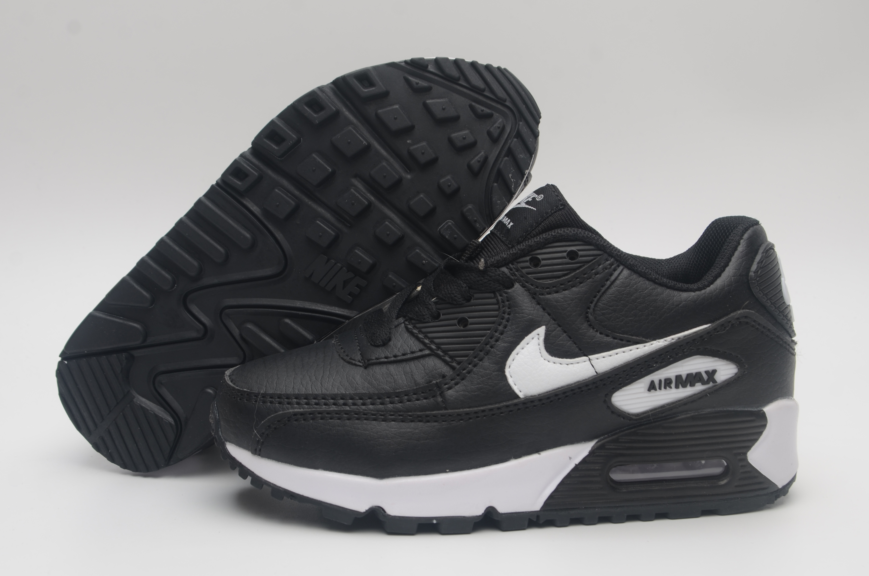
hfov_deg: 29.9
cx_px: 434
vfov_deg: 20.1
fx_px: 1626
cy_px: 288
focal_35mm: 68
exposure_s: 1/125
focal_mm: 45
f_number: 8
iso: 100
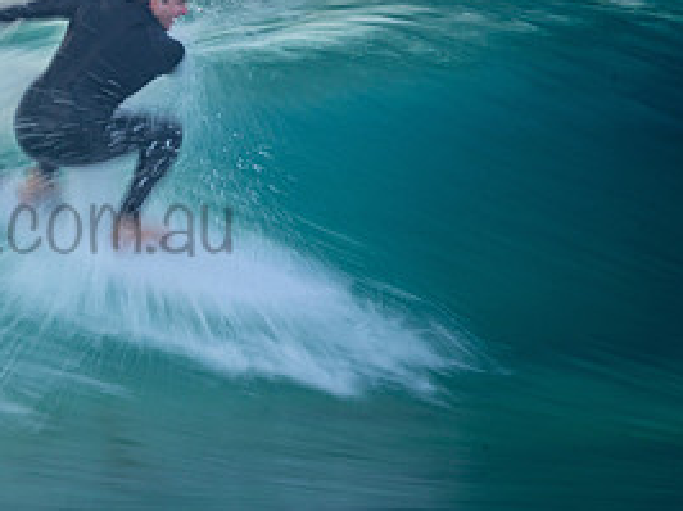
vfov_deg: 0.9
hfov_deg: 1.3
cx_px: -39
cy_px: 194
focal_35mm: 1573
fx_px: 31009
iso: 100
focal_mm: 500
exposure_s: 1/20
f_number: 20
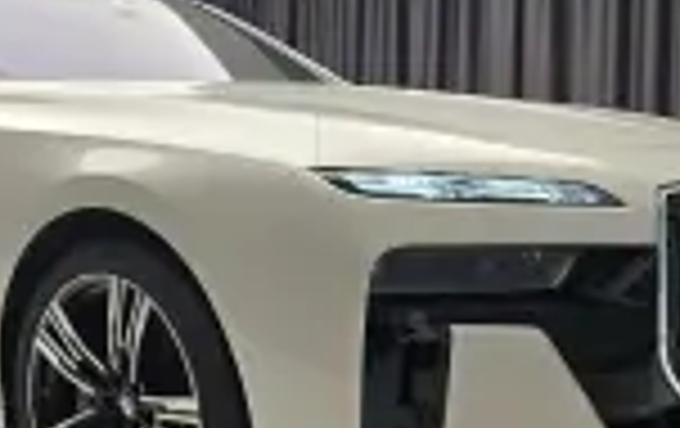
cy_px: 126
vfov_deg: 22.3
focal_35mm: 58
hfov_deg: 34.4
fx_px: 1077
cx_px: 180
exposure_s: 1/61
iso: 40
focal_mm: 6.3
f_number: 1.7
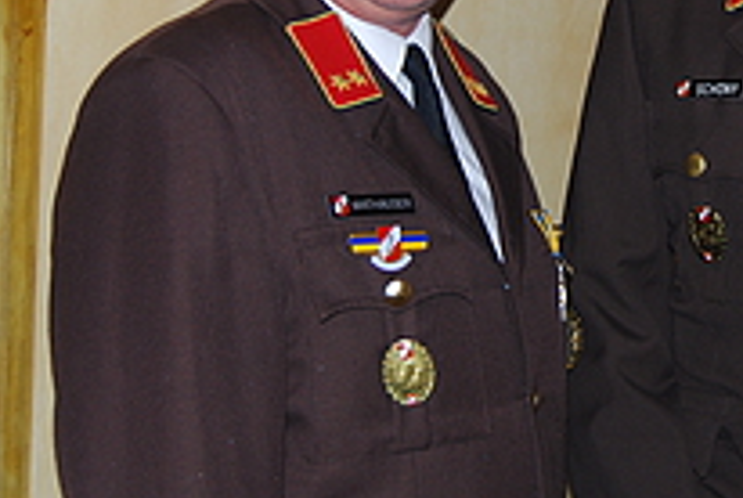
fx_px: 2149
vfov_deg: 13.1
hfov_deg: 19.4
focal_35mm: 104
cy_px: 58
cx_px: 593
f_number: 4.2
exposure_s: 1/60
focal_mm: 30
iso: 200
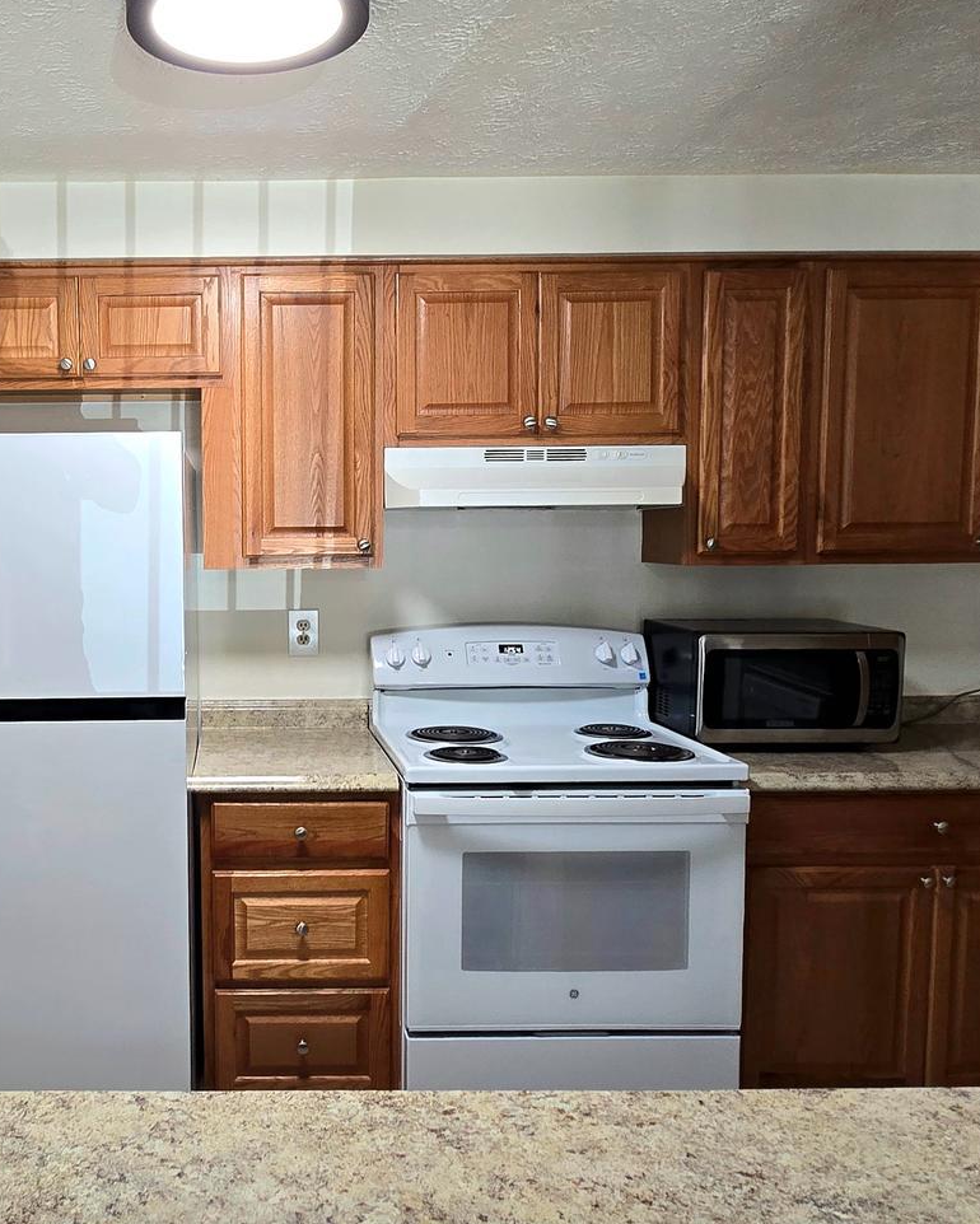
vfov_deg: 64.1
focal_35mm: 27
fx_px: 979
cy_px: 603
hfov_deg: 50.6
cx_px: 225
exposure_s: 1/60.2
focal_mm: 2.2
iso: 125
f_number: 2.2
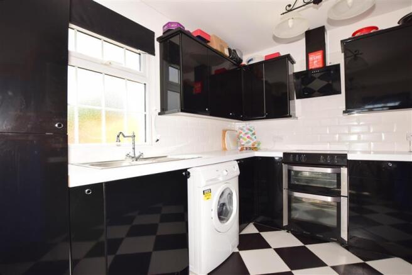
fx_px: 172
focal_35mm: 15
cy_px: 138
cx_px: 206
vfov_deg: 77.3
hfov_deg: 100.4
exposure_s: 1/200
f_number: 8
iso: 400
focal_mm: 10
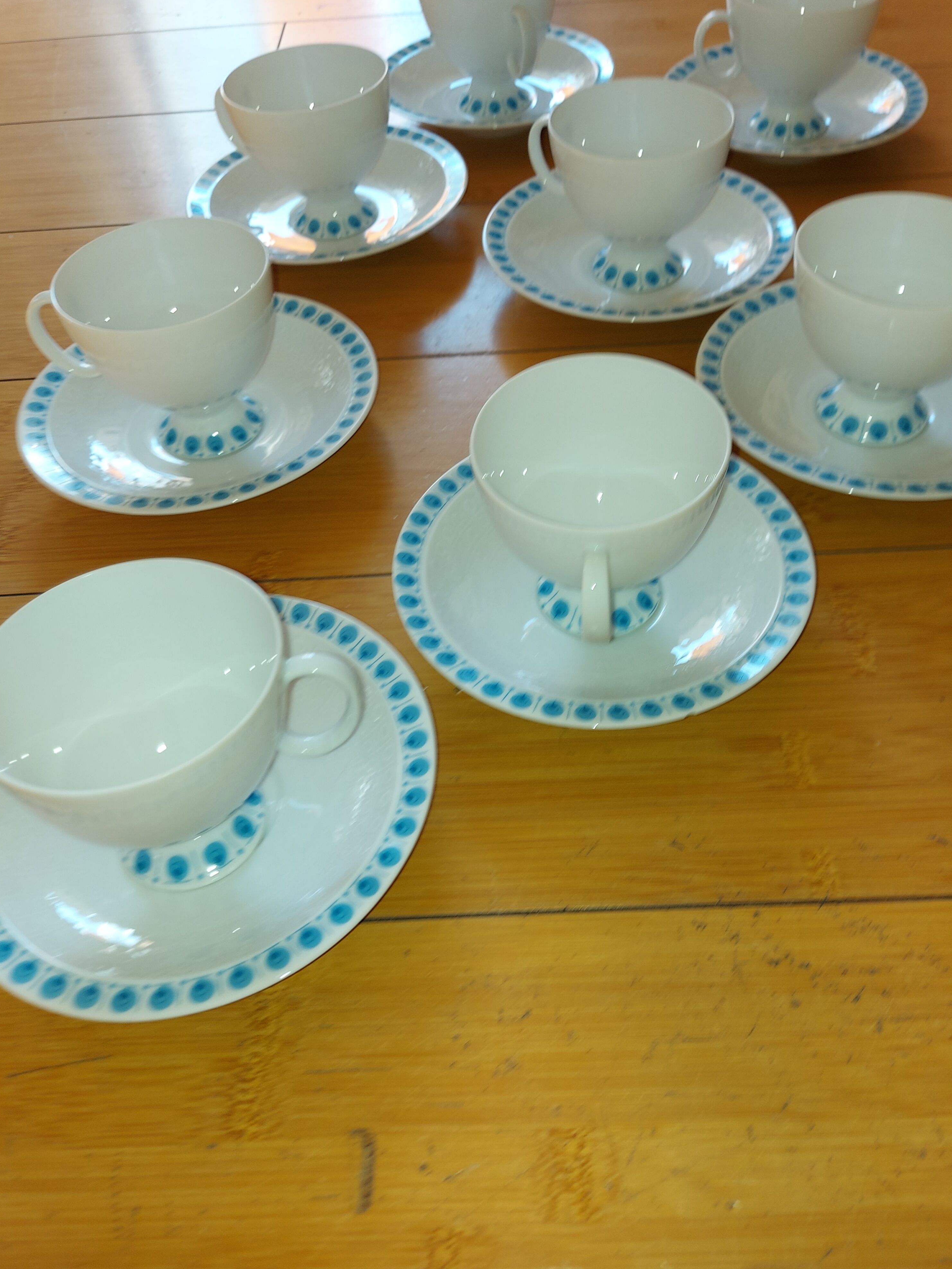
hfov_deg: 49.7
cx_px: 520
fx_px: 1027
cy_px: 600
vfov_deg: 63.4
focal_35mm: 28
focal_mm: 5.23
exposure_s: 1/60
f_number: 1.8
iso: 32
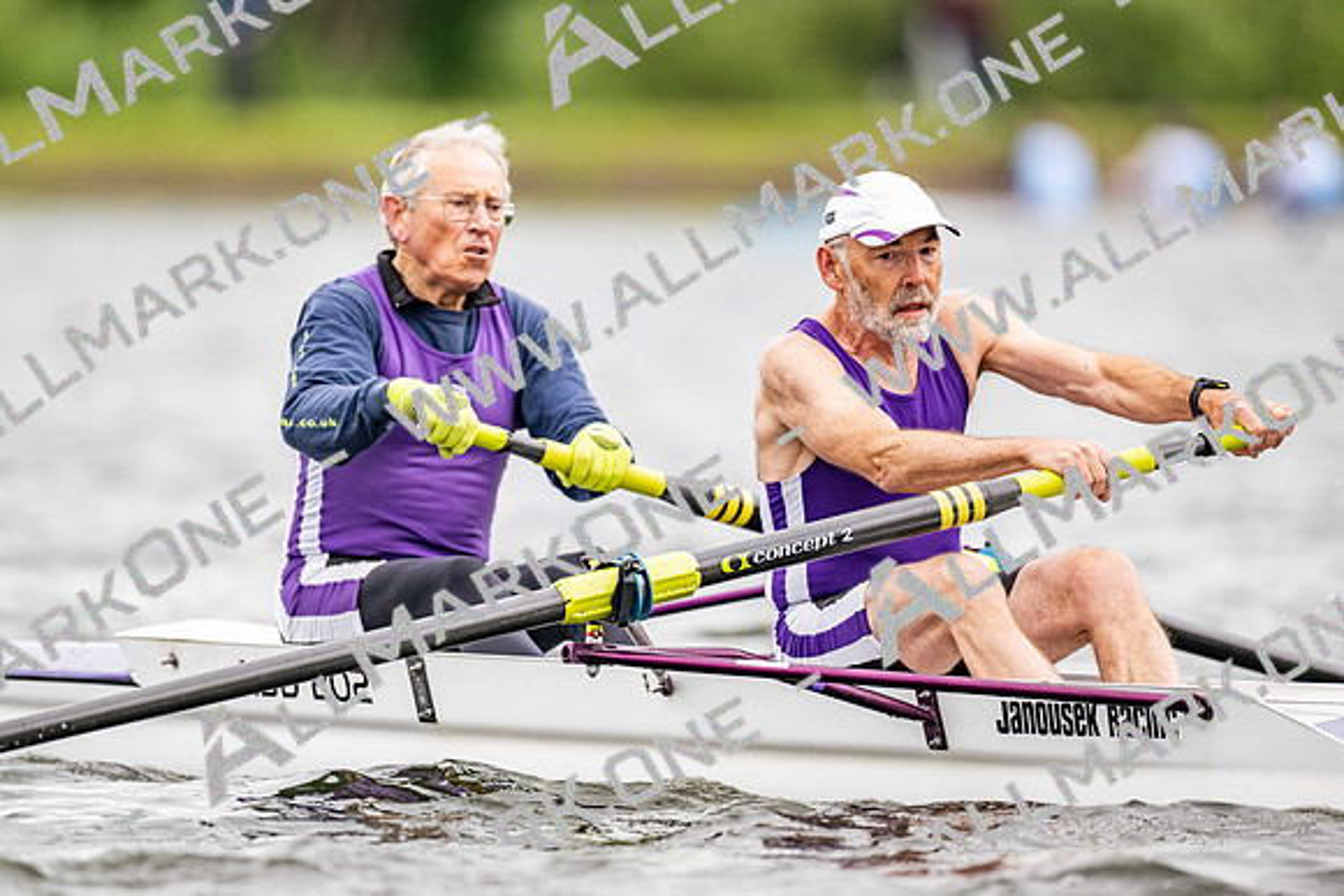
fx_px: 22404
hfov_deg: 3.4
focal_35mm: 600
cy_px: 448
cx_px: 672
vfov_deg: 2.3
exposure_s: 1/2500
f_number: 4
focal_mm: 600
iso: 900
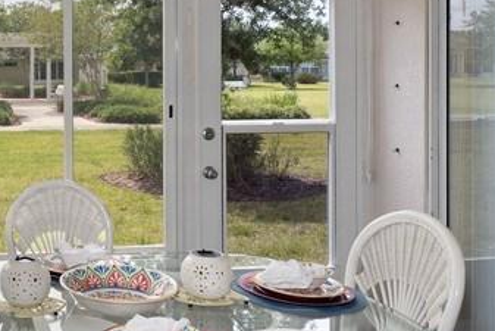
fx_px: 660
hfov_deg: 36.0
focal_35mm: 48
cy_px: 78
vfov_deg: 27.7
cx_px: -26
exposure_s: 1/40
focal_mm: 18
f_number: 8
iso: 200
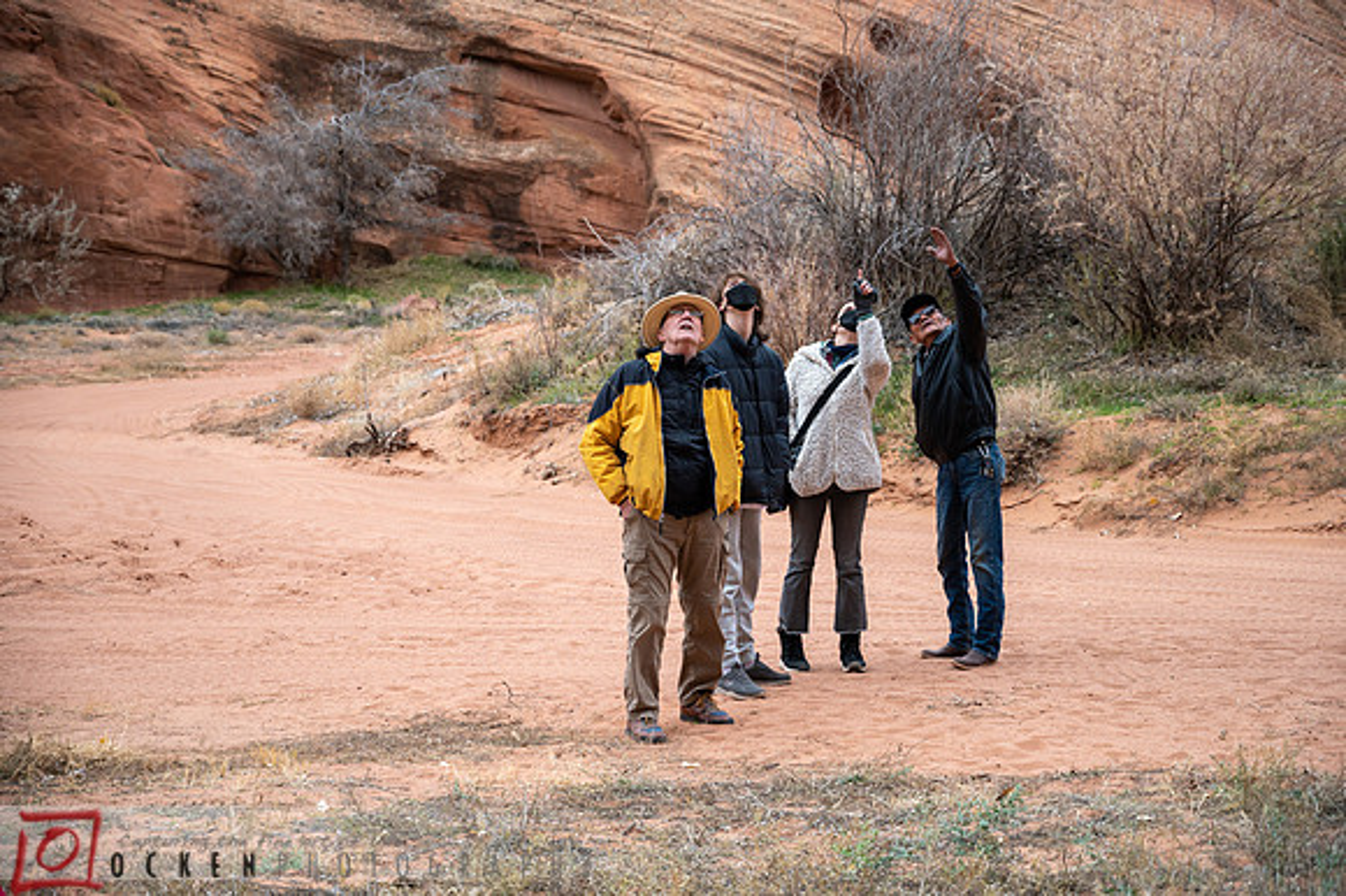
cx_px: 673
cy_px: 448
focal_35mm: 70
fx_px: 2616
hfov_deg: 28.9
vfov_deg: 19.4
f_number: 4
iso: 400
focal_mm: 70
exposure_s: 1/1250
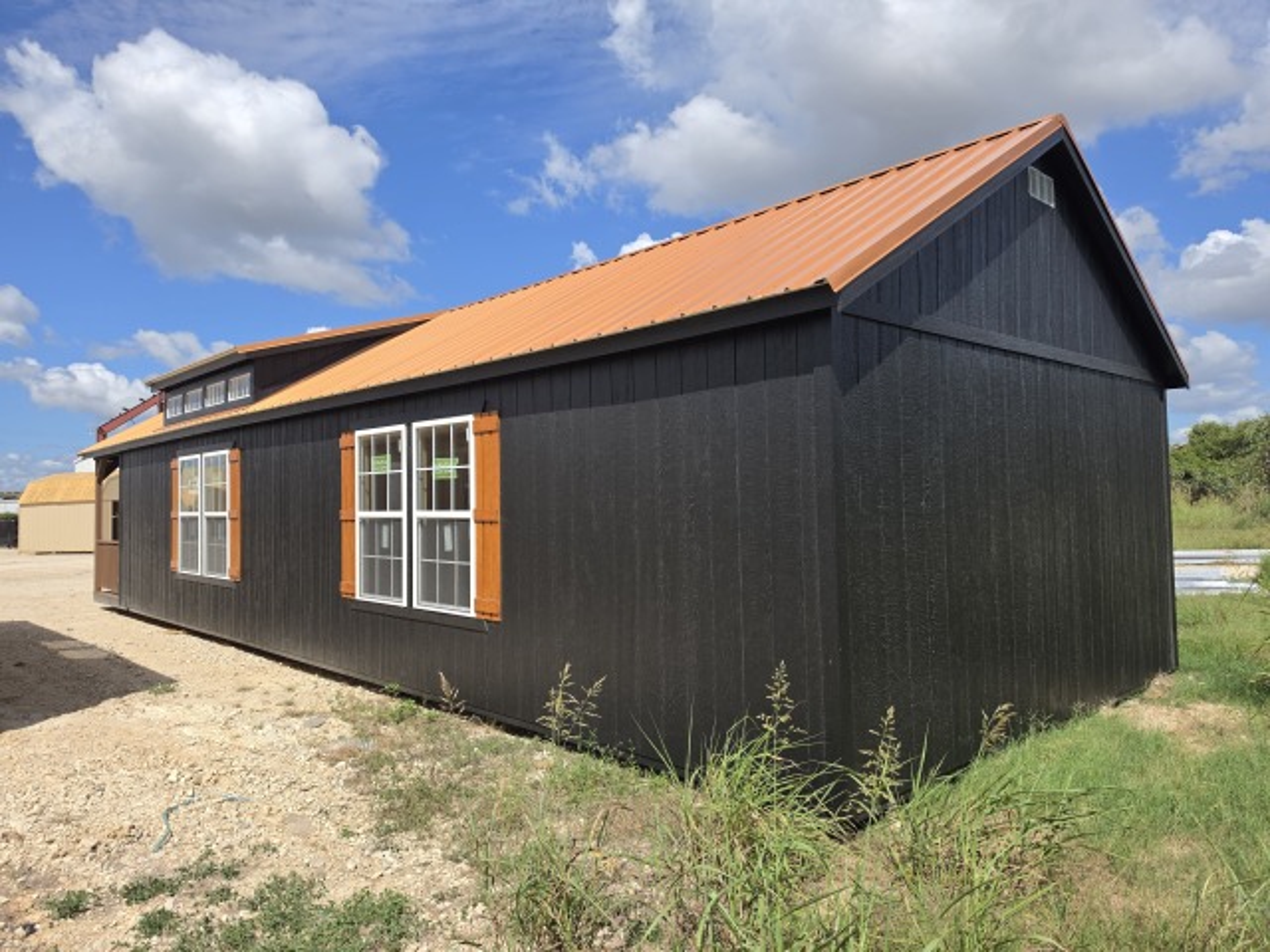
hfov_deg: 73.9
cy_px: 476
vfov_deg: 58.9
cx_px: 635
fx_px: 844
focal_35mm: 23
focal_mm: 6.5
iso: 64
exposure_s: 1/7939
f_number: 1.4
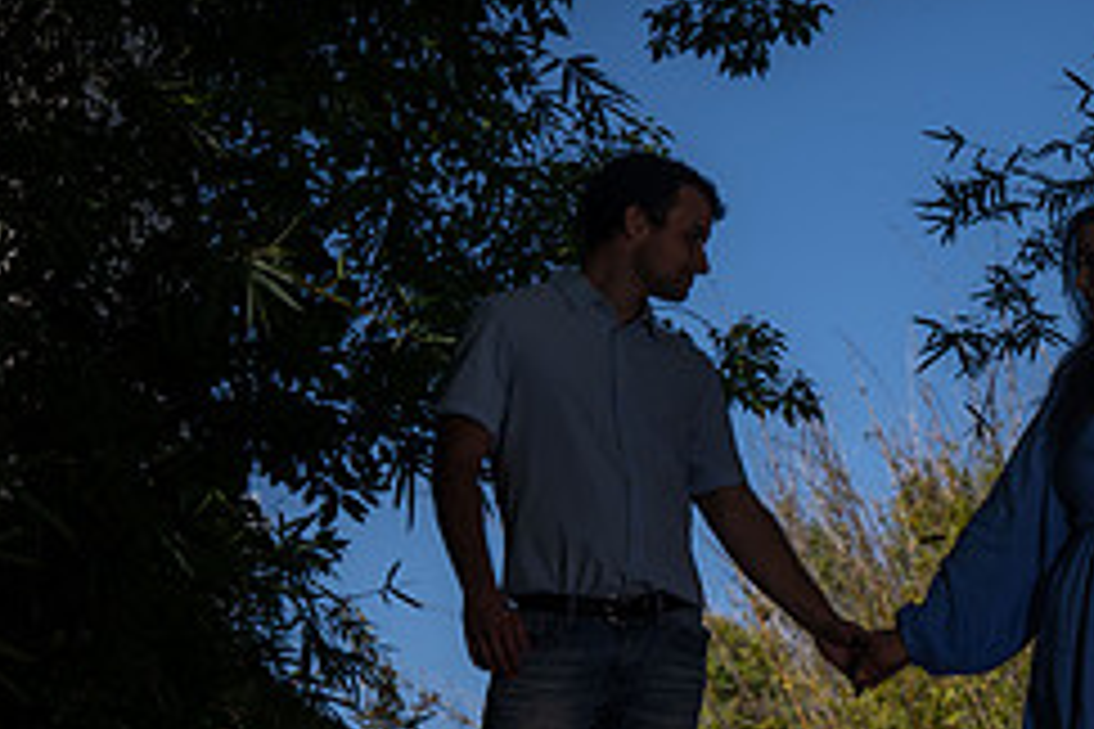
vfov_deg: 5.7
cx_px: 887
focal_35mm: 239
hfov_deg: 8.6
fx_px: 7262
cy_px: 529
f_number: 10
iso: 100
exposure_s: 1/125
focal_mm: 100
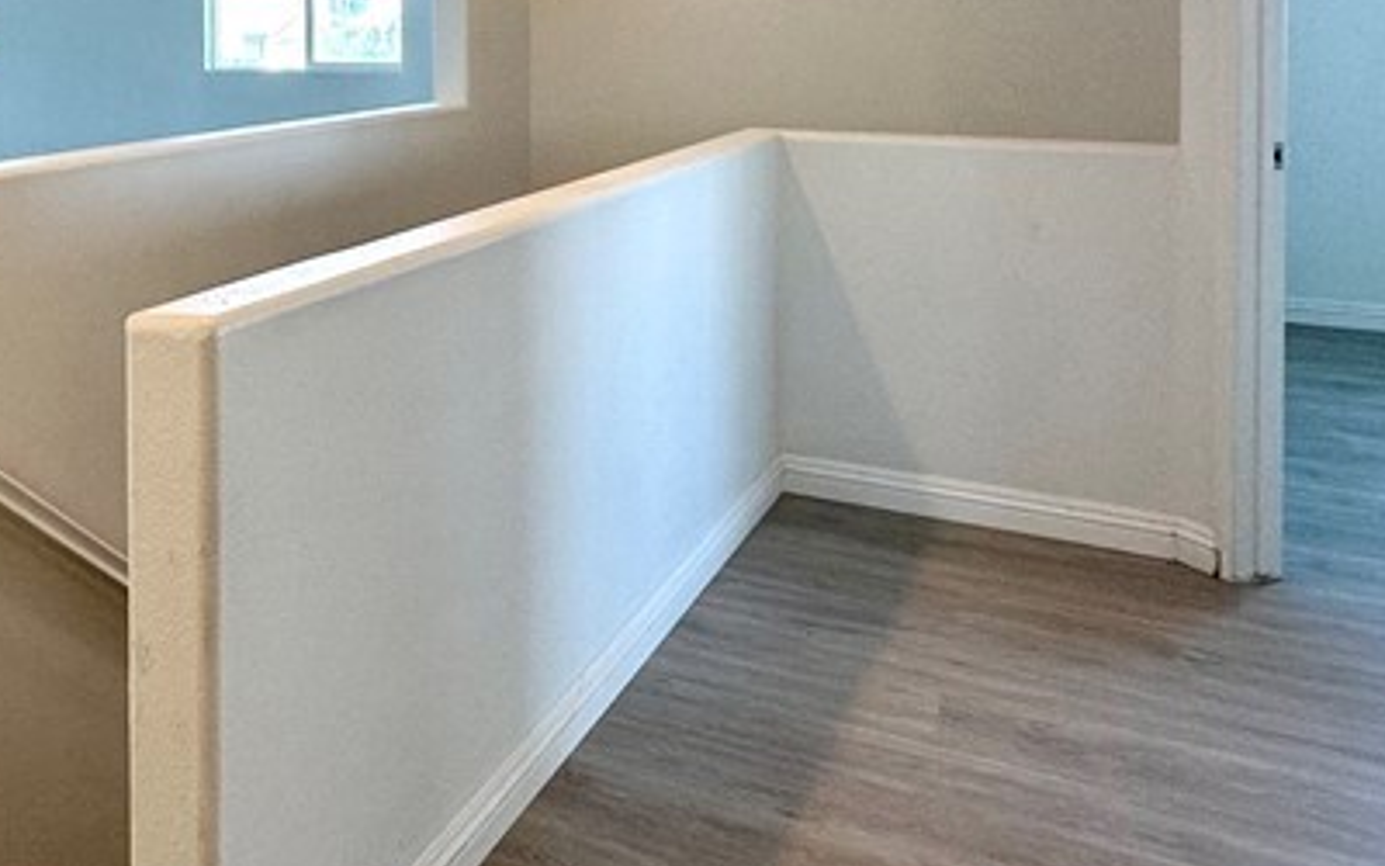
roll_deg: +0.3
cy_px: 31
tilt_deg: -1.4
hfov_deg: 47.9
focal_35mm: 38
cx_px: 225
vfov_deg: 31.4
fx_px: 1434
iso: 125
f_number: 2.2
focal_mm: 2.22
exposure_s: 1/120
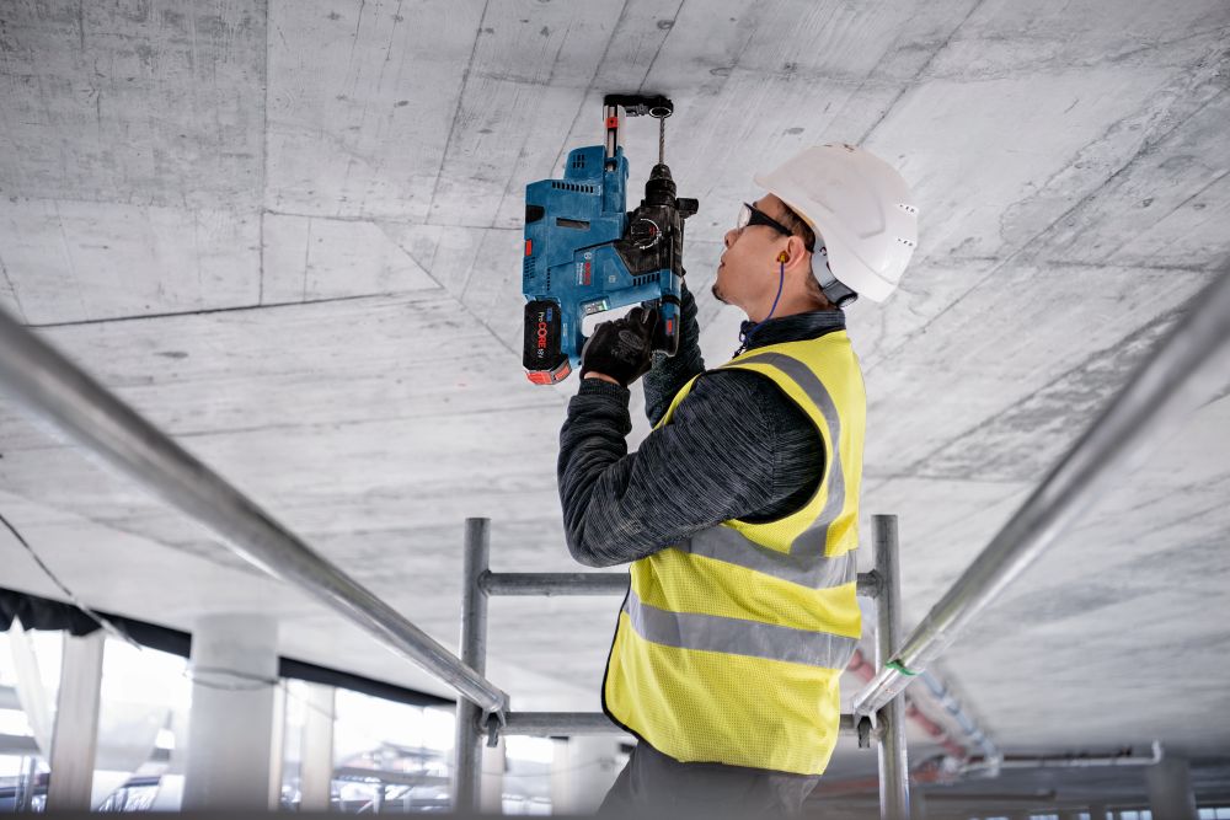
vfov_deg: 27.0
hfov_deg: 39.6
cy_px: 410
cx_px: 615
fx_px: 1708
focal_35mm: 50
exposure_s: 1/125
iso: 200
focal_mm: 50
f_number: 2.8
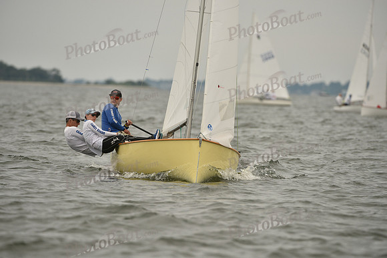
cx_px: 194
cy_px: 129
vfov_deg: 3.4
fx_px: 4301
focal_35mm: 400
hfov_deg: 5.2
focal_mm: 400
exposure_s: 1/1000
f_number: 5.6
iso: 320
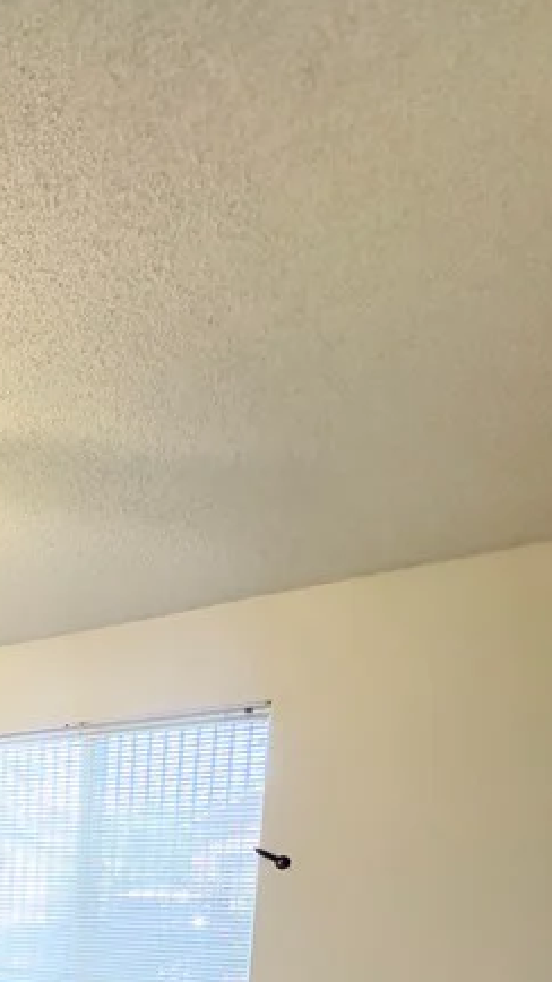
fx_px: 937
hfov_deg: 25.8
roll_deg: -1.2
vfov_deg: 45.1
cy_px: 1020
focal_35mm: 36
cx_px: -242
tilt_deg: -8.8
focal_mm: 2.22
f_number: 2.2
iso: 160
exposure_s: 1/60
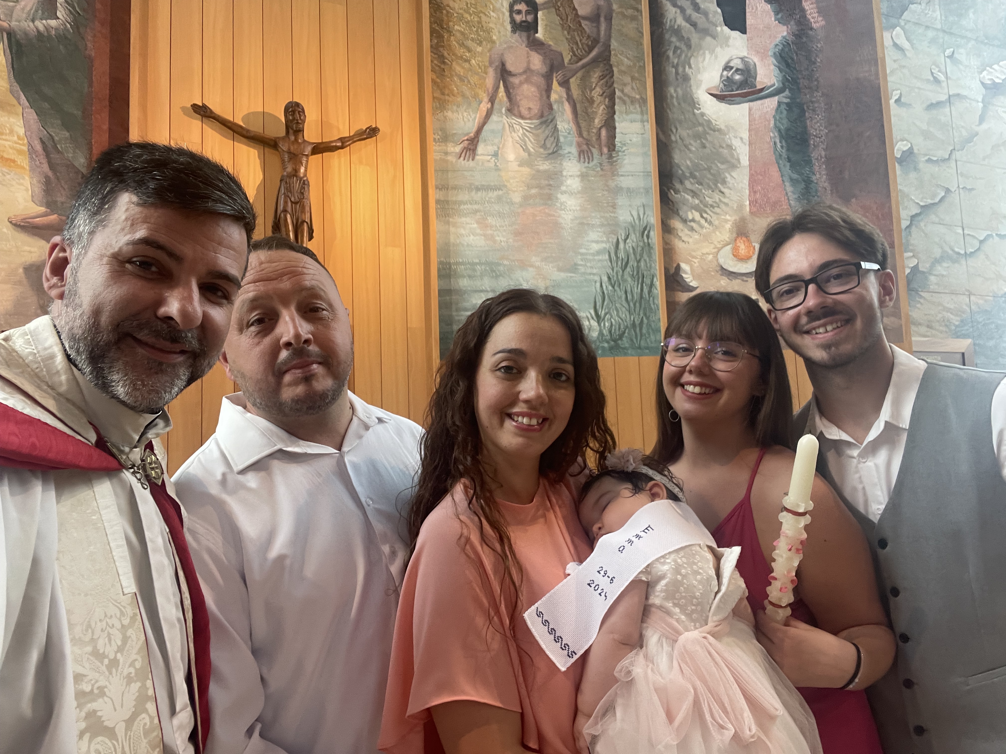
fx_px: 668
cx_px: 503
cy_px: 377
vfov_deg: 58.9
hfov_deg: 73.9
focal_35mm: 23
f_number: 2.2
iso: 200
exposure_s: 1/50
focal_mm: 2.71
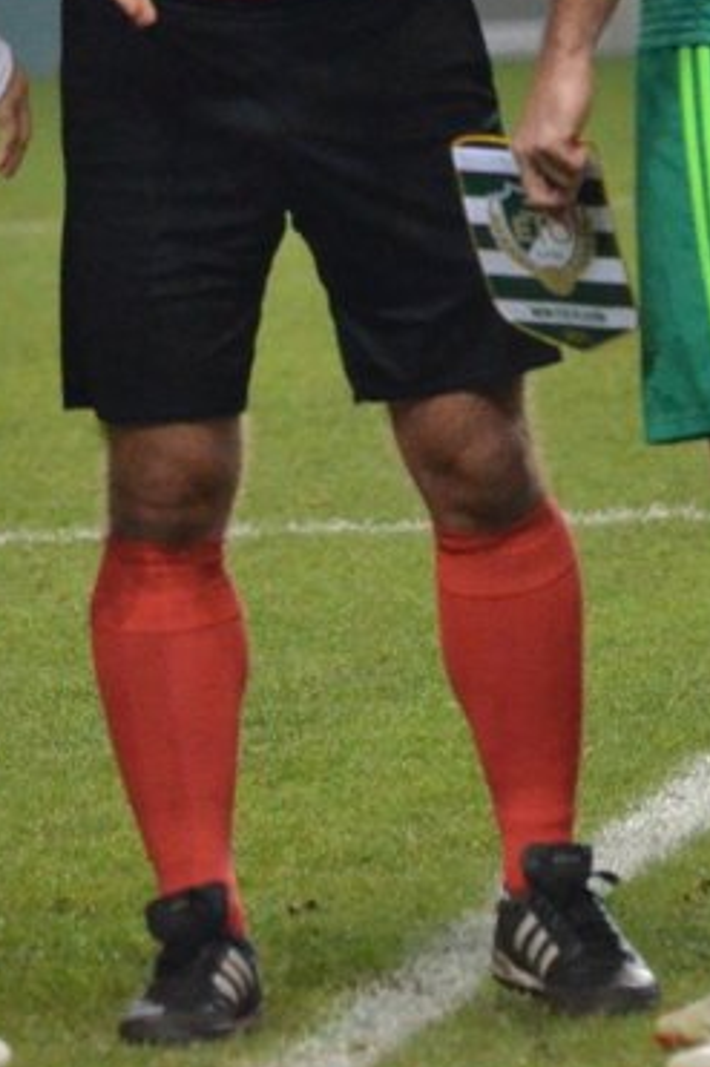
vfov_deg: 2.7
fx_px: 22225
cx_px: 75
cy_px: 88
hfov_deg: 1.8
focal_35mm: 751
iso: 3200
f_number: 4.8
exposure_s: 1/800
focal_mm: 155
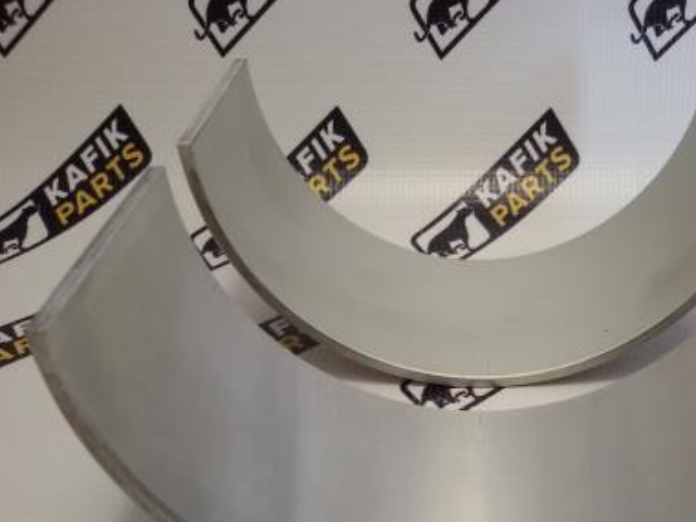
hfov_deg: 42.3
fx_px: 885
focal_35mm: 44
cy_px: 349
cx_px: 473
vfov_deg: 32.6
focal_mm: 2.93
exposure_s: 1/50
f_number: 2.4
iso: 40
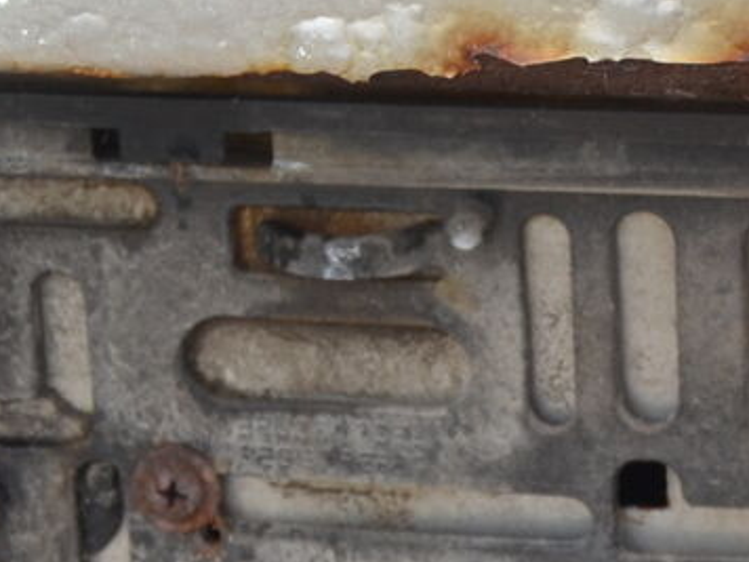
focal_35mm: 202
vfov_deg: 7.3
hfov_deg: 9.3
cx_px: 1357
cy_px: -6
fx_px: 4371
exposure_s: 1/125
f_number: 5.6
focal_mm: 26
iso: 100
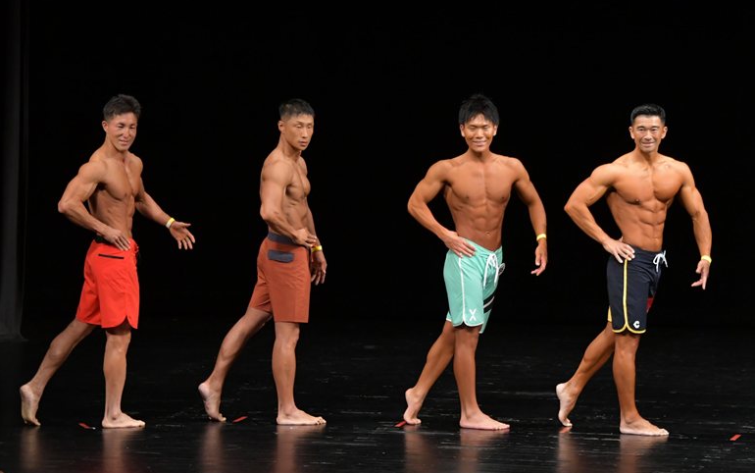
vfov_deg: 6.3
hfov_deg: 10.1
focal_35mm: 207
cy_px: 231
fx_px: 4261
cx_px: 378
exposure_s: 1/400
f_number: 5.6
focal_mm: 135
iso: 3200
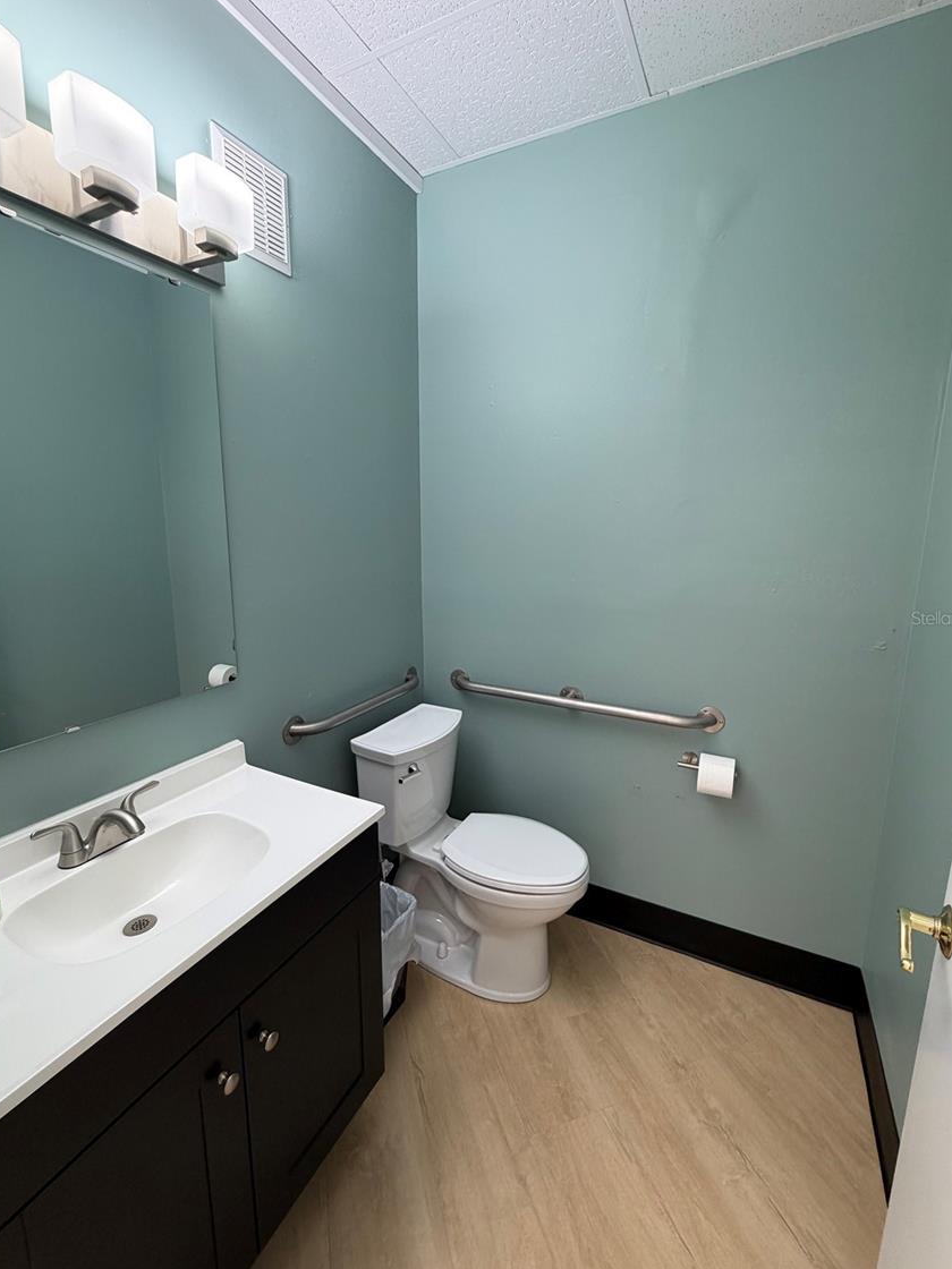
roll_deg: -0.7
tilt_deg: -10.6
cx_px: 482
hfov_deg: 81.7
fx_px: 550
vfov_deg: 98.1
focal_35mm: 15
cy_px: 618
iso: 160
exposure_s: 1/120
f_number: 2.2
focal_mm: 2.22
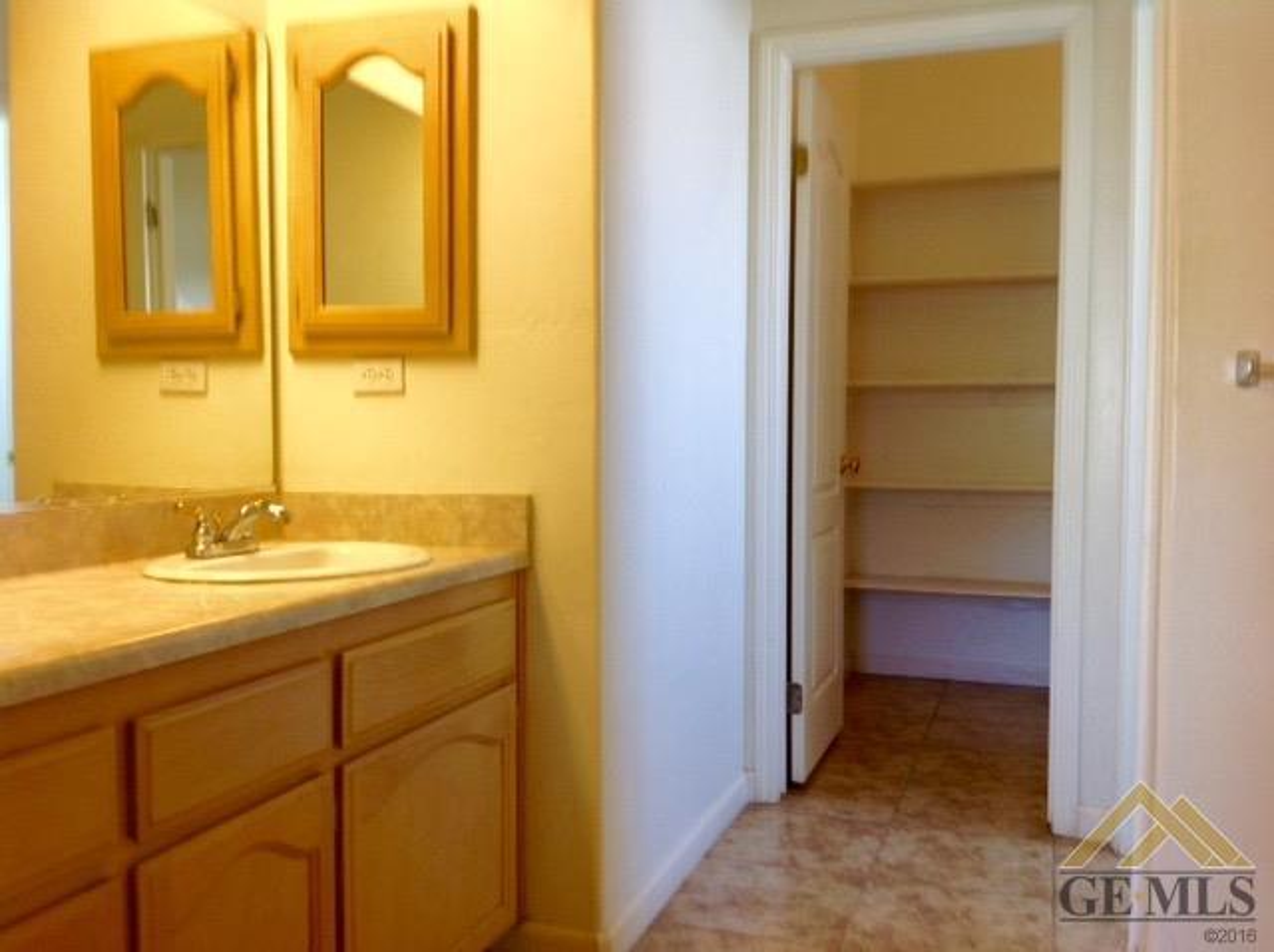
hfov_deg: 52.7
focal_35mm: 35
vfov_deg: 40.6
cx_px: 637
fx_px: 1286
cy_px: 476
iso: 50
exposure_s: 1/24
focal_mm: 4.28
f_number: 2.4
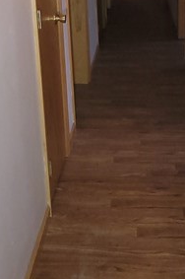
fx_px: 379
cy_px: 5
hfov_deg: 27.4
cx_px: 107
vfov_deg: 36.6
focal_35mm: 49
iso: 200
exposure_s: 1/60
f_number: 2.2
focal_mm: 2.2
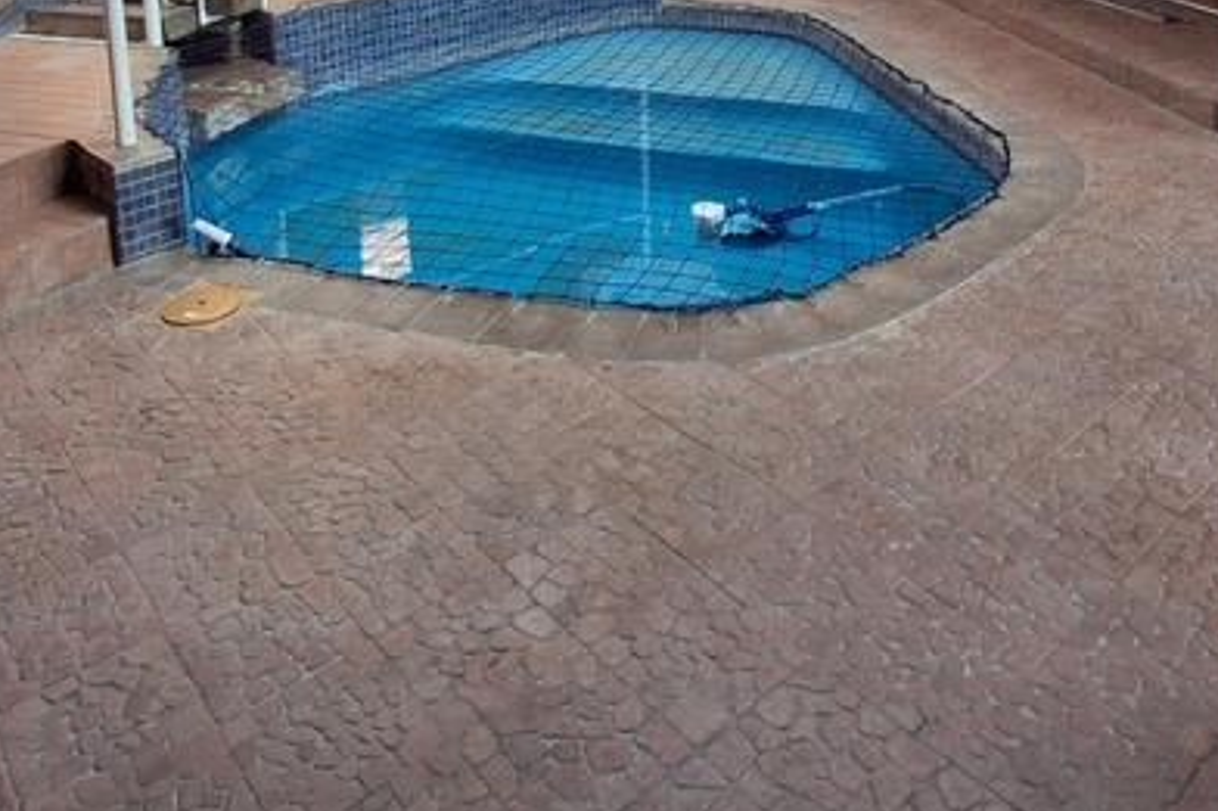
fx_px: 1150
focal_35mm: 34
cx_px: 662
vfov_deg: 33.8
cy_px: -78
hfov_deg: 55.7
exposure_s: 1/100
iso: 40
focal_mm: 1.64
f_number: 2.2
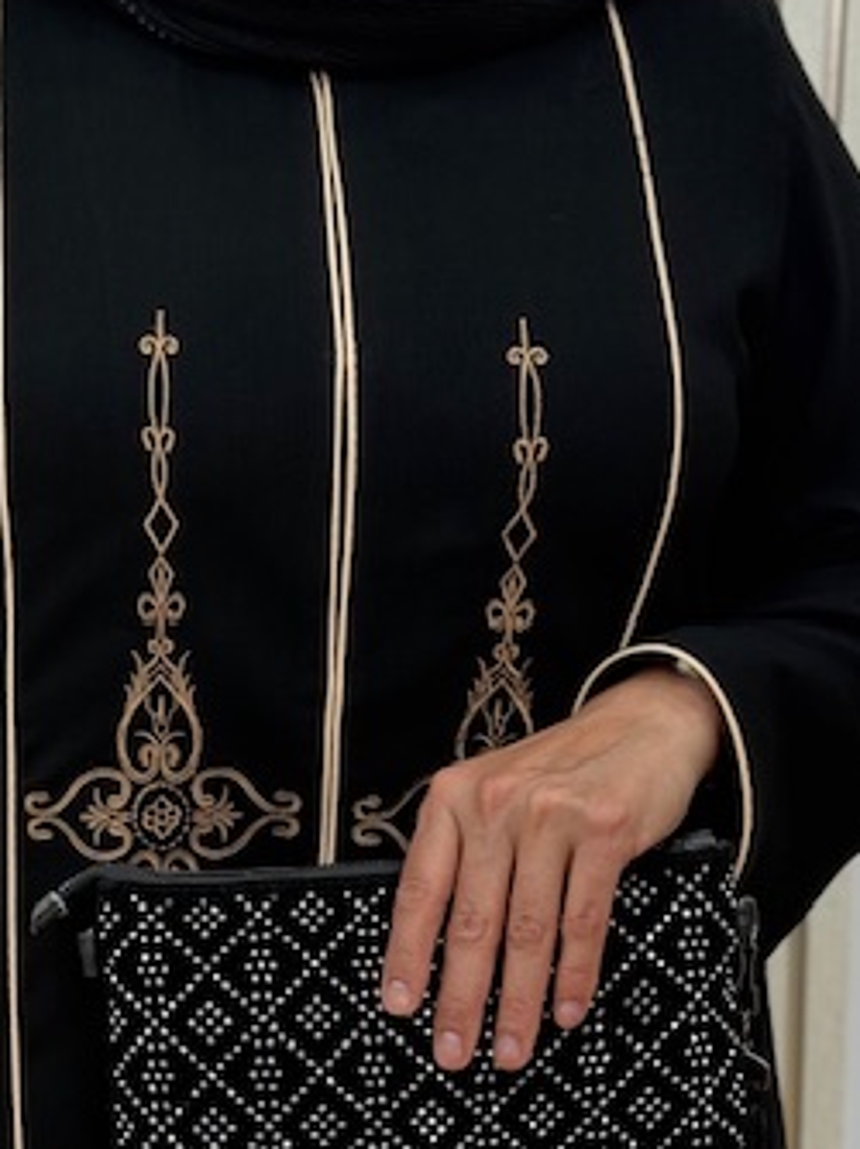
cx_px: 165
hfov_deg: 15.9
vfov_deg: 21.2
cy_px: 760
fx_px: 3051
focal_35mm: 92
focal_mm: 6.76
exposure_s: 1/242
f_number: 1.78
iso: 100
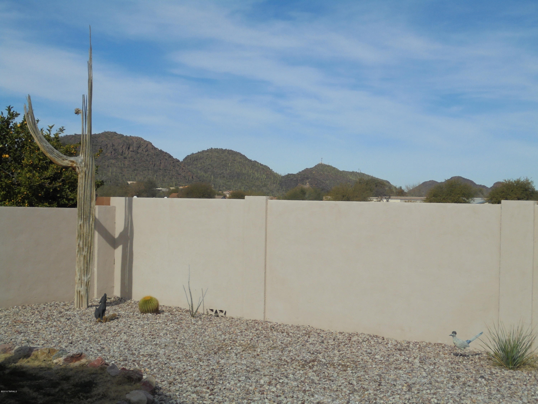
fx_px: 762
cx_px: 269
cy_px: 202
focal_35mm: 49
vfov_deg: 29.7
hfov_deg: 38.9
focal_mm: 8.9
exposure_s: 1/160
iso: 100
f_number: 15.3
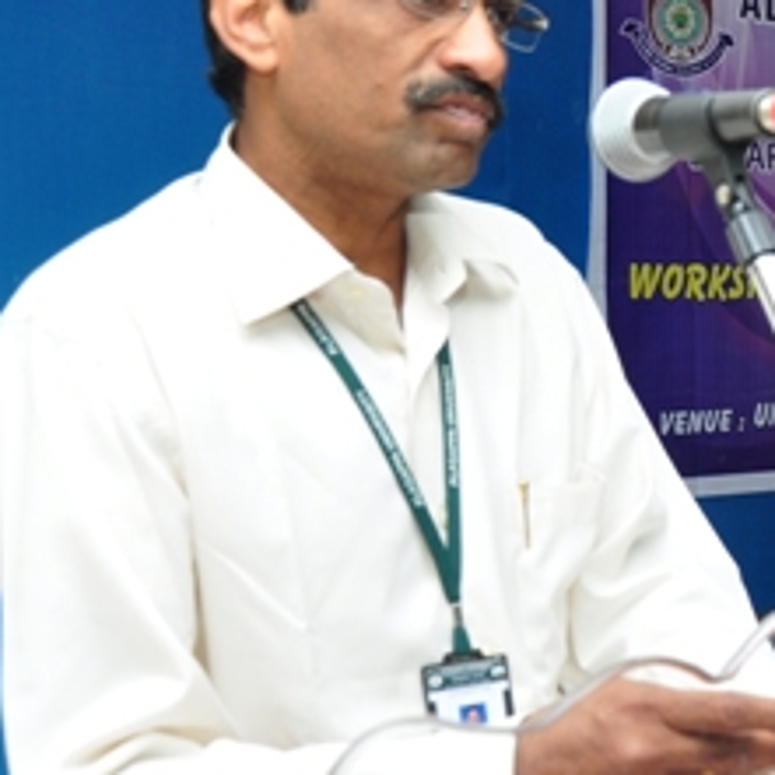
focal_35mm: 81
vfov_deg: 21.4
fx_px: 2052
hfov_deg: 19.7
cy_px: 405
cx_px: 1010
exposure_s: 1/125
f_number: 5.6
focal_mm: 22
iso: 400
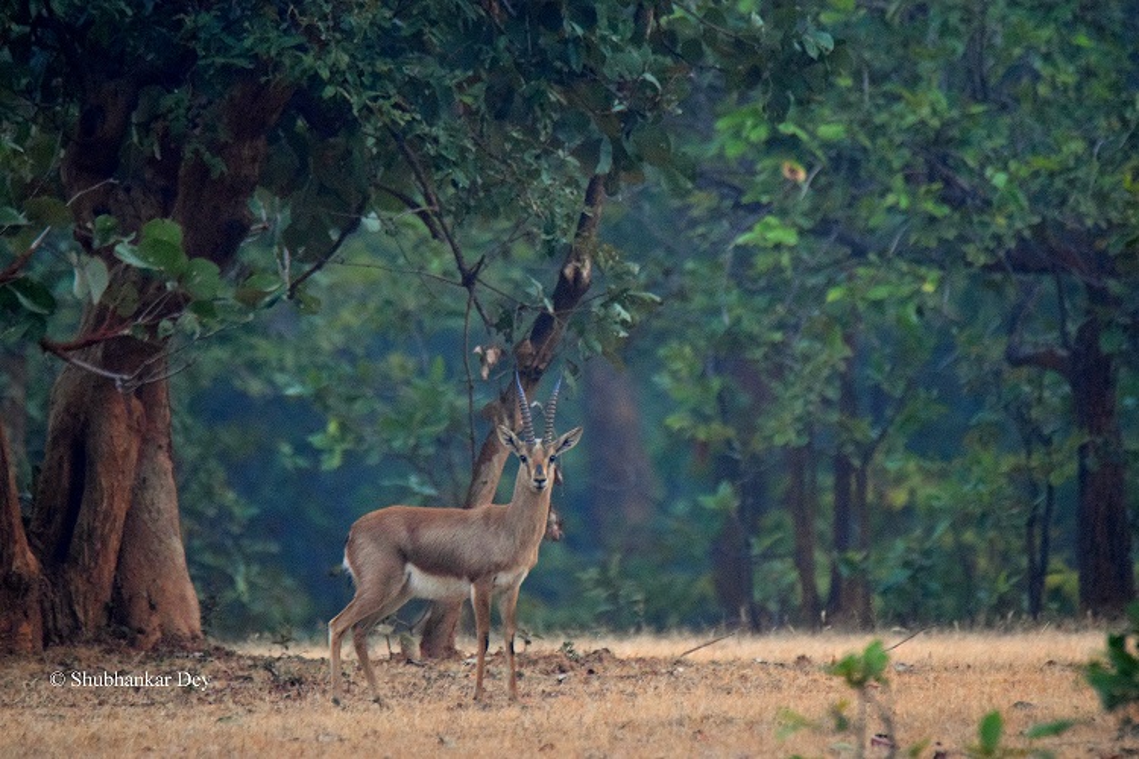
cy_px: 380
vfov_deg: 1.5
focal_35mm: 900
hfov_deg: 2.3
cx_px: 570
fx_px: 28473
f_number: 6.3
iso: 3200
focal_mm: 600
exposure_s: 1/100
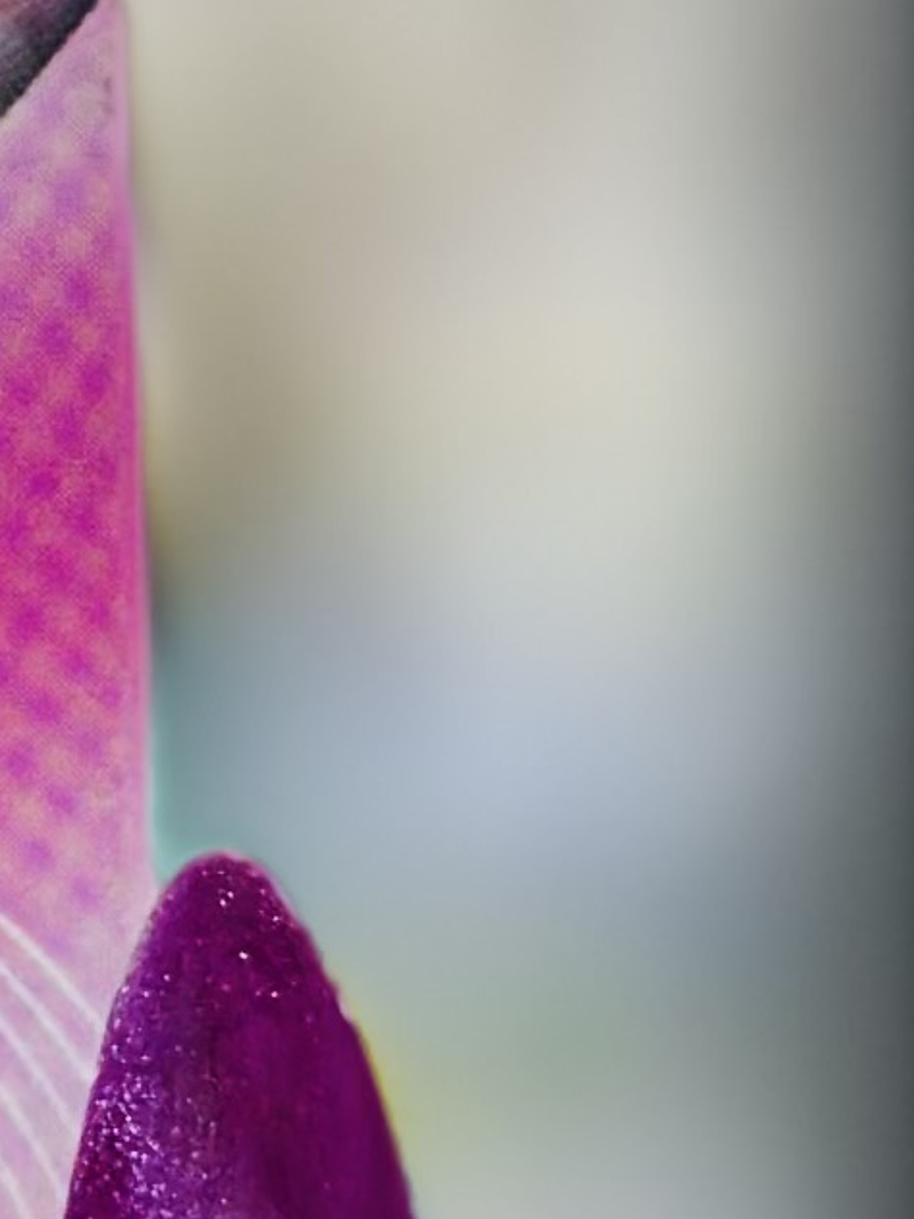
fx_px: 10773
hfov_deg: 4.7
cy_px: 488
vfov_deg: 6.5
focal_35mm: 306
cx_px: -1658
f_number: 1.78
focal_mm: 6.86
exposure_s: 1/120
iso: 80
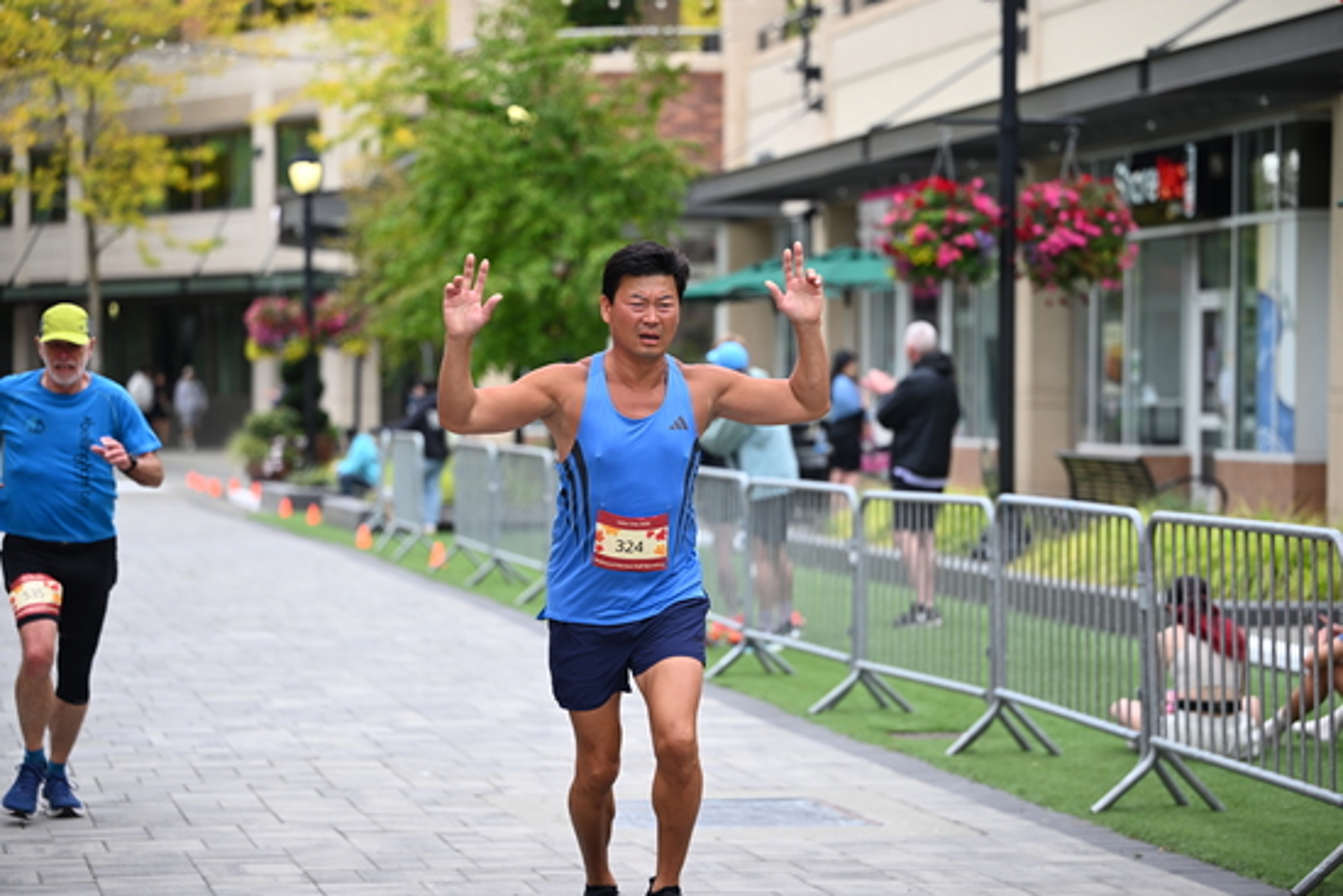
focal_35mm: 101
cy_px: 448
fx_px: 3769
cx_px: 672
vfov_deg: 13.6
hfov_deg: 20.2
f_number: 2.8
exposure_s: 1/1600
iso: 640
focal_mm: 101
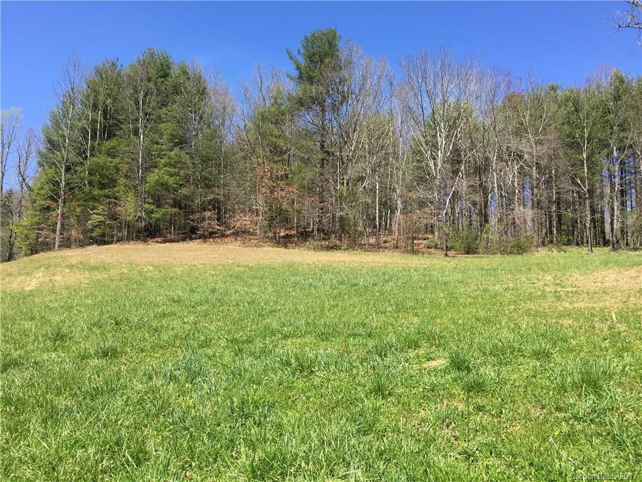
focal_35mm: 29
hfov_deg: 61.7
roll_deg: -1.3
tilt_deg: +7.7
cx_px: 321
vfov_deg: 48.2
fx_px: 538
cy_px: 241
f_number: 2.2
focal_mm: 4.15
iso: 32
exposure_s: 1/1041
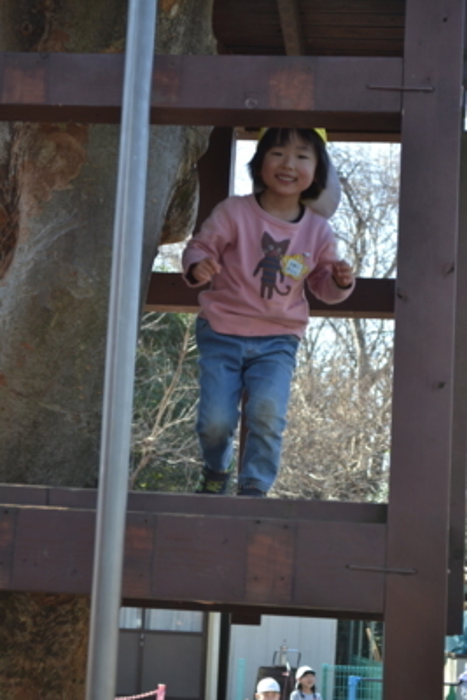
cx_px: 234
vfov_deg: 24.6
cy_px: 350
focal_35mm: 82
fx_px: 1604
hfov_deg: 16.6
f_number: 5.6
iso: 220
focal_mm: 55
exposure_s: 1/125
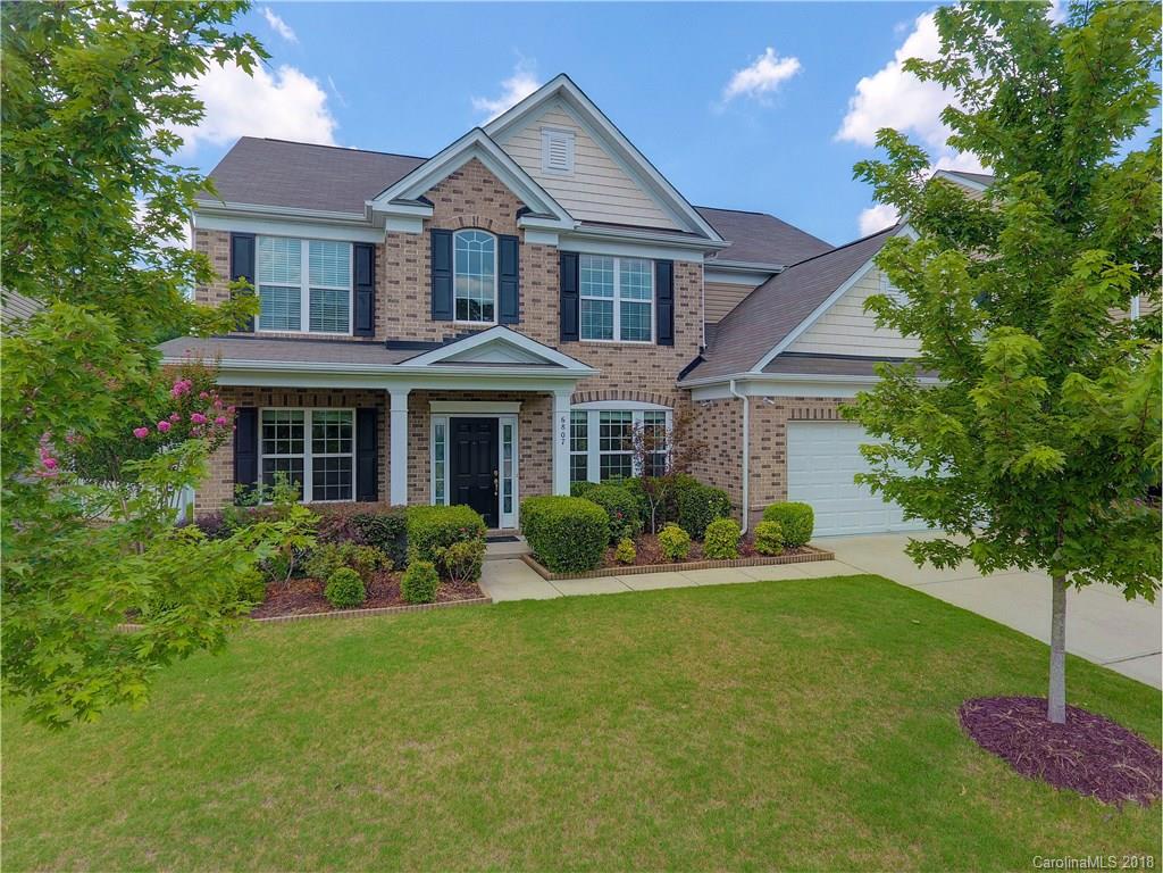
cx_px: 582
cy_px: 436
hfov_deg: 81.7
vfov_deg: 66.0
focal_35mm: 20
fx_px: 672
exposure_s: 1/305
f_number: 2.8
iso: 100
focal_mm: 3.6
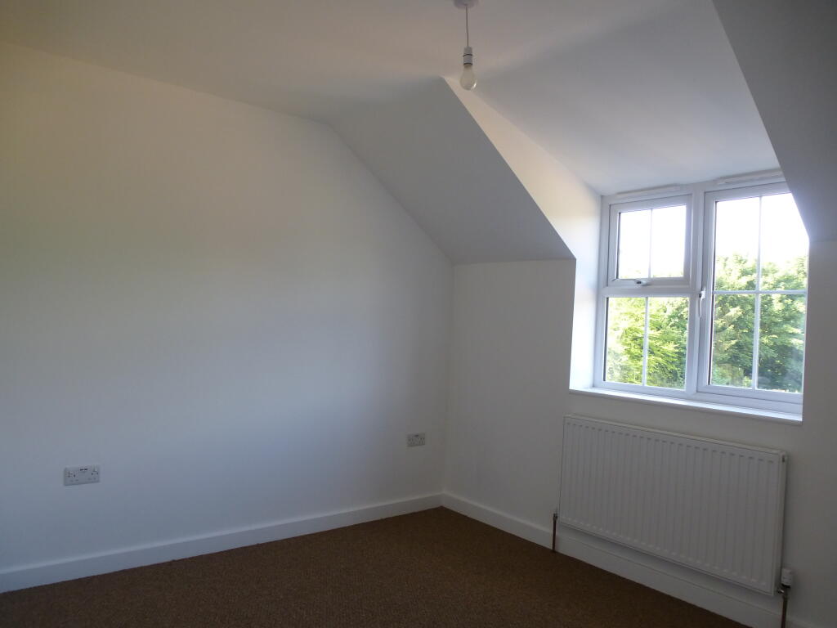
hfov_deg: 71.6
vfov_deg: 56.8
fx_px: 580
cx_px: 418
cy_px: 314
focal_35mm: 24
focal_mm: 4.3
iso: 200
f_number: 3.3
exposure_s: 1/60
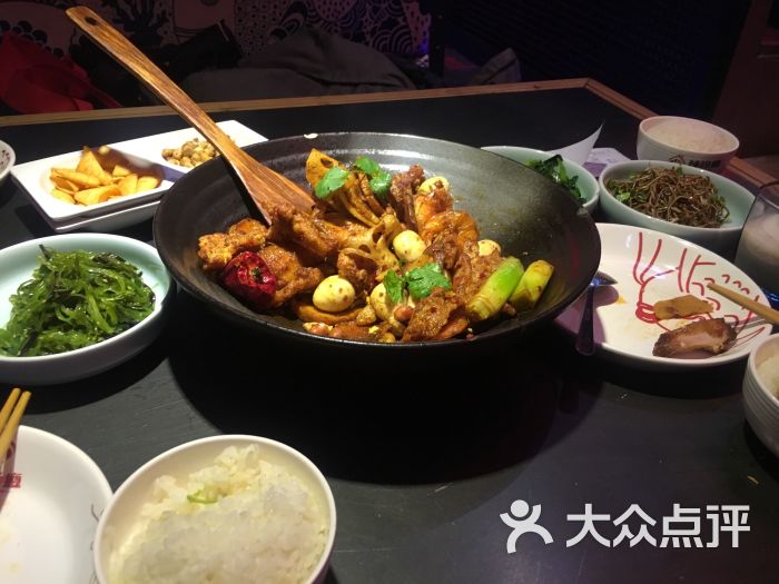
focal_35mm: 29
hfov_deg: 61.7
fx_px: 653
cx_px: 390
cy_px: 292
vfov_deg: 48.2
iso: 200
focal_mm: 4.15
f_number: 2.2
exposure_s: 1/33
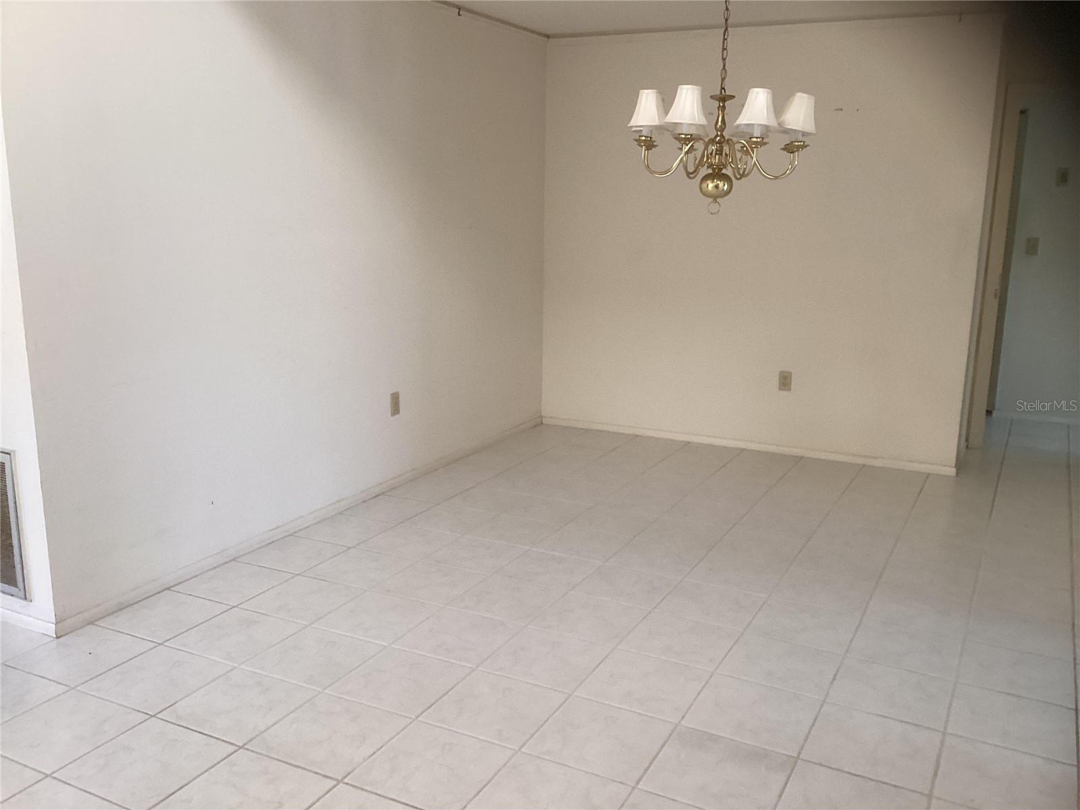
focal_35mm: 31
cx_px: 540
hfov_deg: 58.4
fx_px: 967
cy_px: 405
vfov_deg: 45.4
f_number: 2.4
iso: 80
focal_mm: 3.3
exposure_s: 1/60
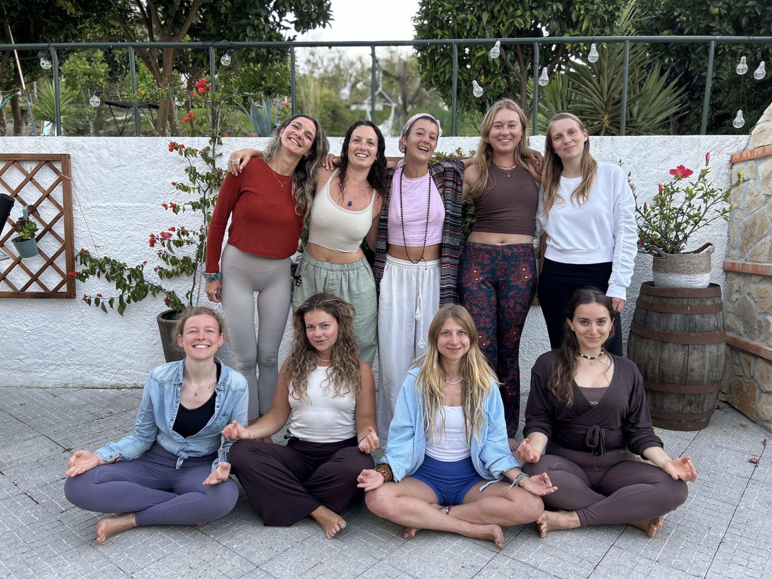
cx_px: 386
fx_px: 580
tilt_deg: -5.1
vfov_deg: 53.1
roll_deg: +1.3
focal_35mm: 26
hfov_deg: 67.3
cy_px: 290
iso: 50
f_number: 1.5
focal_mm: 5.7
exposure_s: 1/121
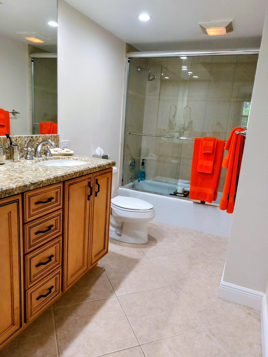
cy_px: 178
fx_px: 248
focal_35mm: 24
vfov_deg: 71.6
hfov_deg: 56.8
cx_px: 134
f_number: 1.8
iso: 250
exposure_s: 1/120
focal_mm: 5.23
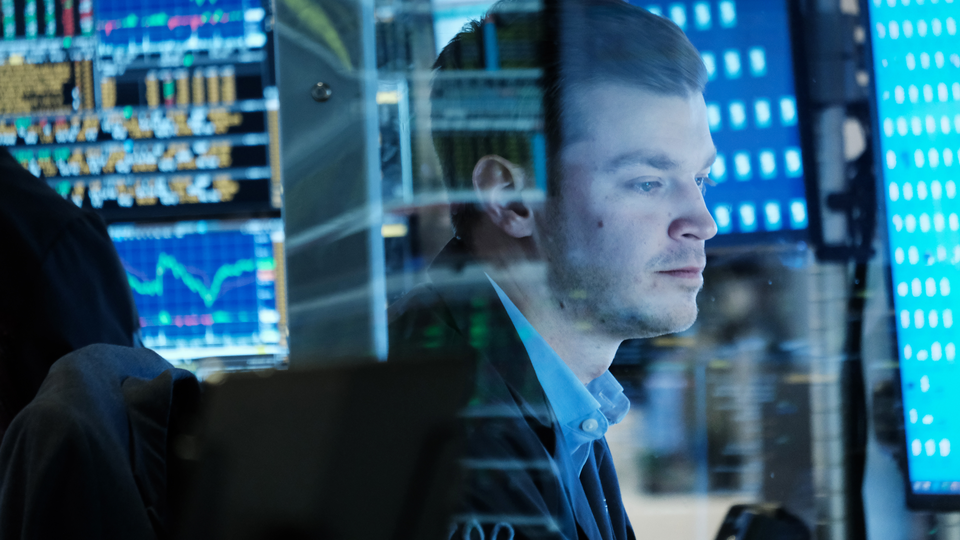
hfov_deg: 6.9
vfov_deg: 3.9
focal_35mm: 315
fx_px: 8019
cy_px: 243
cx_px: 479
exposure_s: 1/50
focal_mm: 200
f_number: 4.8
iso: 4000
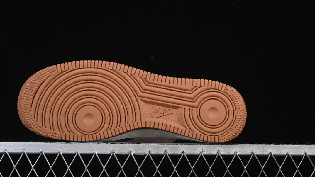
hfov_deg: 26.9
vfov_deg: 15.3
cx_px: 157
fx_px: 660
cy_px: 83
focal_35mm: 79
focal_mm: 50
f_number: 7.1
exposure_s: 1/160
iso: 160
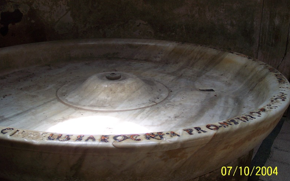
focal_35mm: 41
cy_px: 88
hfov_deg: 48.2
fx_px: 324
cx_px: 145
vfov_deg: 31.2
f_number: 2.8
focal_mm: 8
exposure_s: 1/125
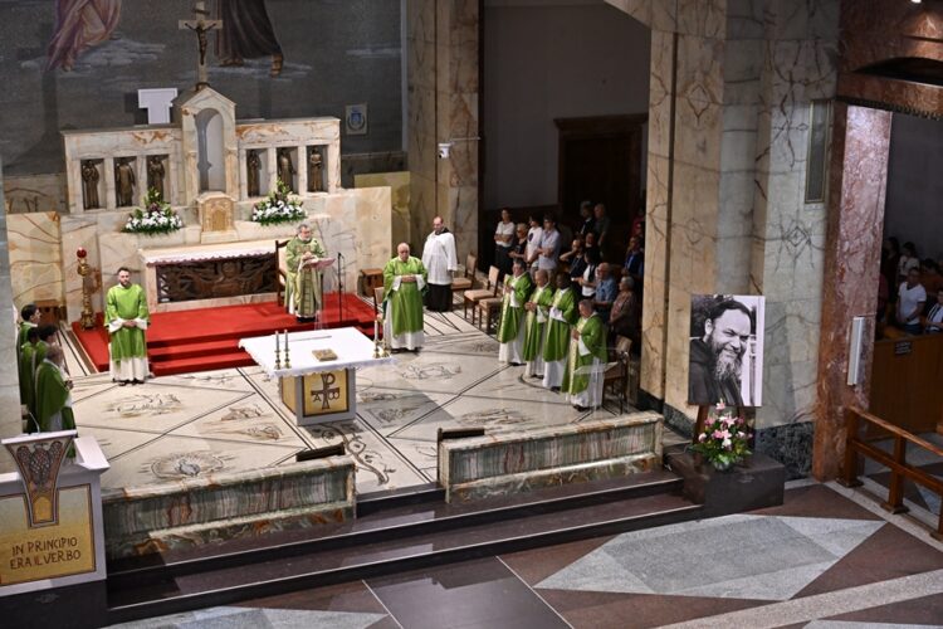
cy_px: 314
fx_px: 1441
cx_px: 472
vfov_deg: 24.6
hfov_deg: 36.2
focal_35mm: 55
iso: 2000
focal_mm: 55
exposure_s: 1/50
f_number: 6.3
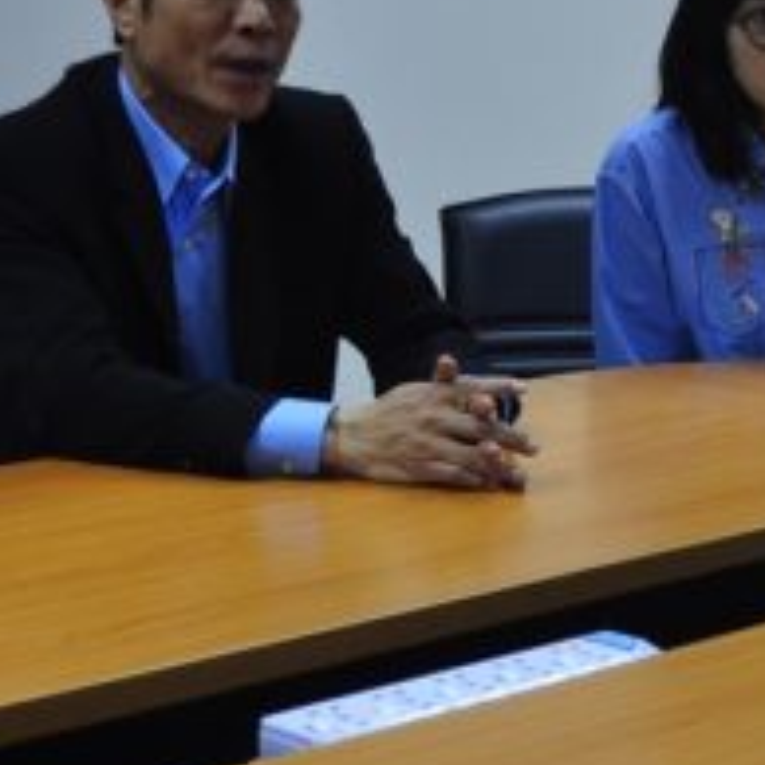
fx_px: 2625
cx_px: 674
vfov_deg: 16.6
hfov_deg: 16.4
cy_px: 448
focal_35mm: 105
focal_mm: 22
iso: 200
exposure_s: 1/25
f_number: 3.8
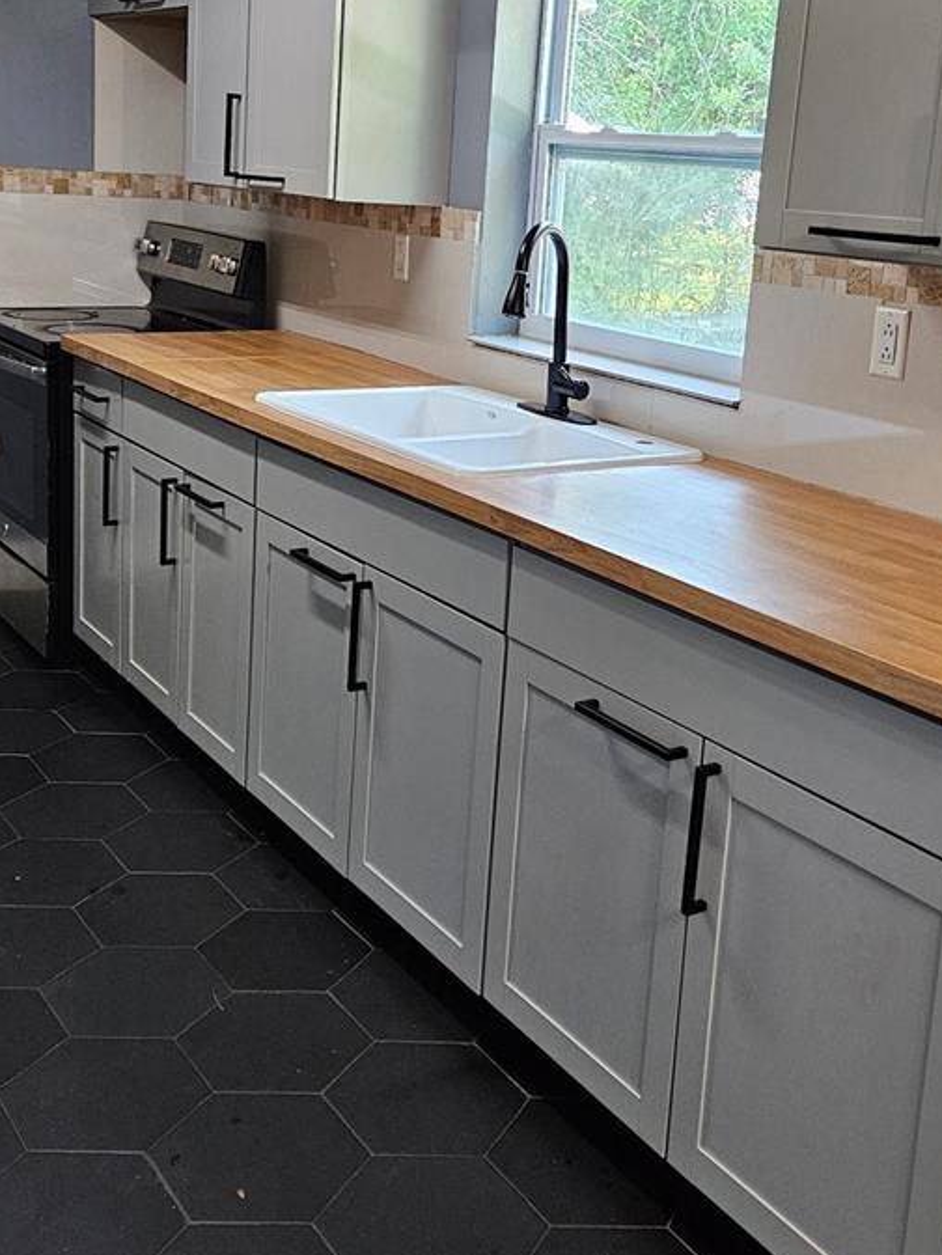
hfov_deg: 35.1
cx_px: 494
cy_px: 448
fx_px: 1487
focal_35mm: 41
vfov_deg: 45.3
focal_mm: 5.4
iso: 640
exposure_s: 1/120
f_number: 1.8
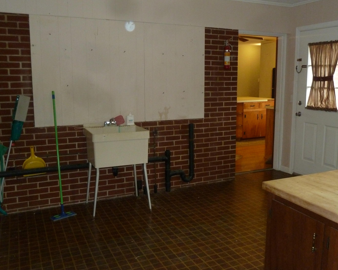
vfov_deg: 43.4
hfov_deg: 52.8
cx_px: 174
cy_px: 133
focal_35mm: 34
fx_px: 340
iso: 400
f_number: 3.5
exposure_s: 1/30
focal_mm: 5.3
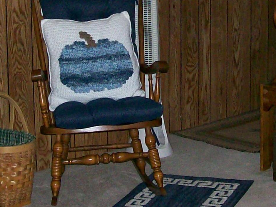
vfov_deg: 12.8
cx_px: 138
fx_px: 916
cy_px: 30
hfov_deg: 17.1
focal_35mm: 115
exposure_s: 1/64
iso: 140
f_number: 2.7
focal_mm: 6
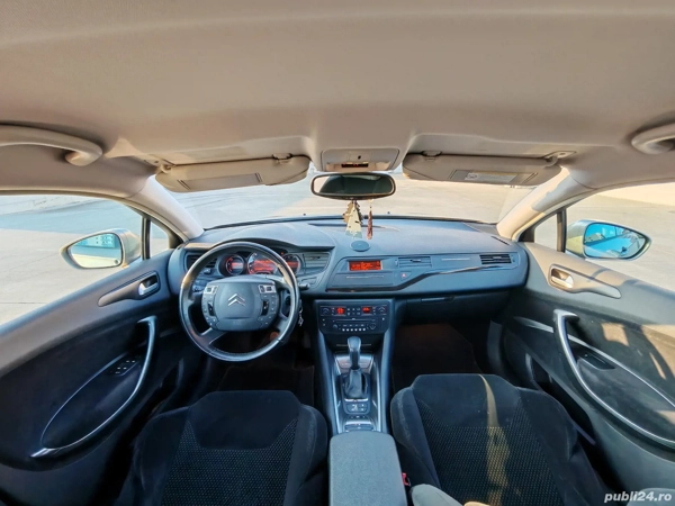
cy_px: 253
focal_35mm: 16
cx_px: 338
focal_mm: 1.96
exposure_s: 1/50
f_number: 2.2
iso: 100
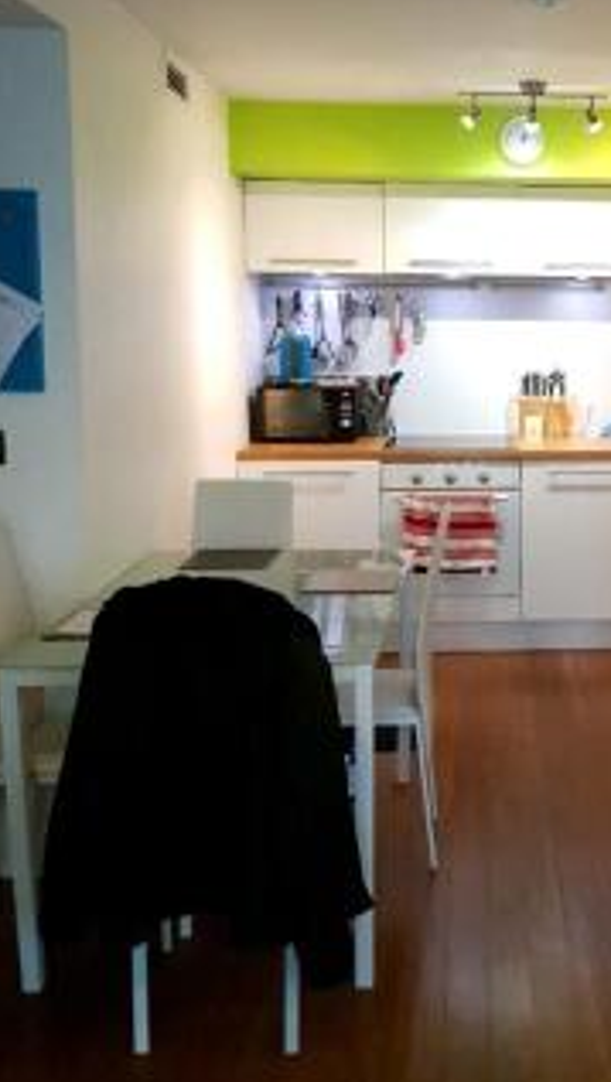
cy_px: 486
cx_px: 550
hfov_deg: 29.3
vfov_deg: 51.5
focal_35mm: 39
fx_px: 1120
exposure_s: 1/125
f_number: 1.7
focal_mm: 4.2
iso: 800
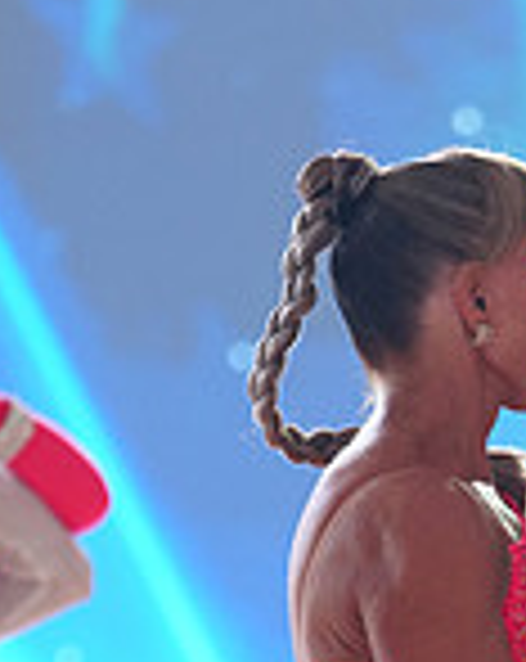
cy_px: 910
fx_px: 9428
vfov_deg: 4.0
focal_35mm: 483
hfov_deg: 3.2
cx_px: 528
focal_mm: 130
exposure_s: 1/400
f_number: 2.8
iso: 1000
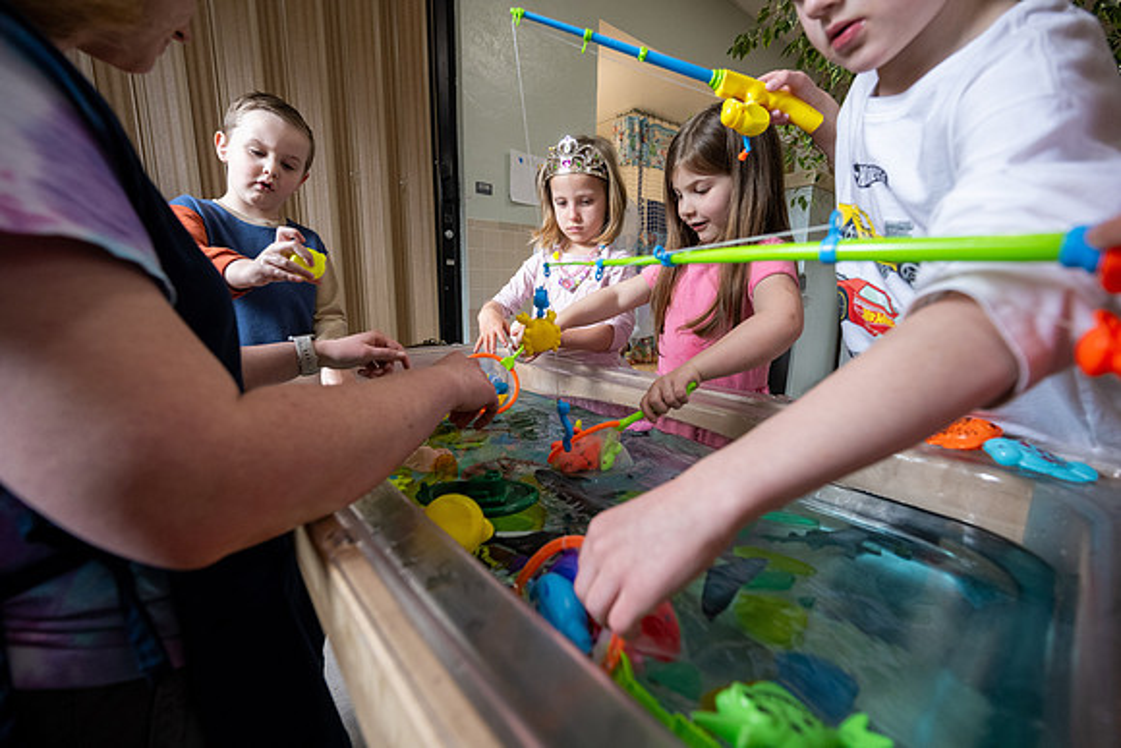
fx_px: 467
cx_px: 560
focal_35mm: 15
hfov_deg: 100.4
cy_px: 374
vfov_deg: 77.4
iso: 2000
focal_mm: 15
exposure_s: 1/500
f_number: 4
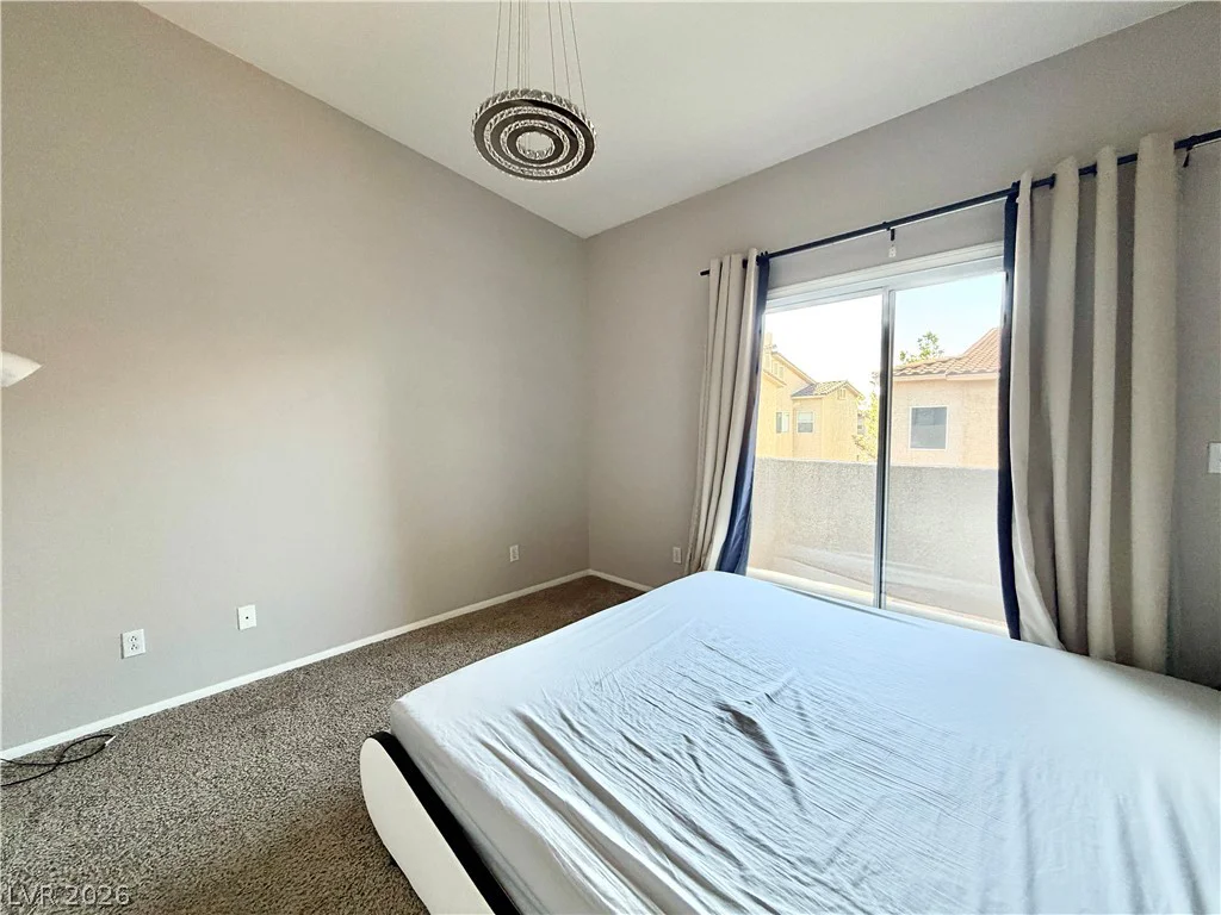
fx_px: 494
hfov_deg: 102.1
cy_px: 458
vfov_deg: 85.7
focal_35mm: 14
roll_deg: +1.0
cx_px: 610
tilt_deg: -7.5
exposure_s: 1/121
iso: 125
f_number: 2.2
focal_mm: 2.22
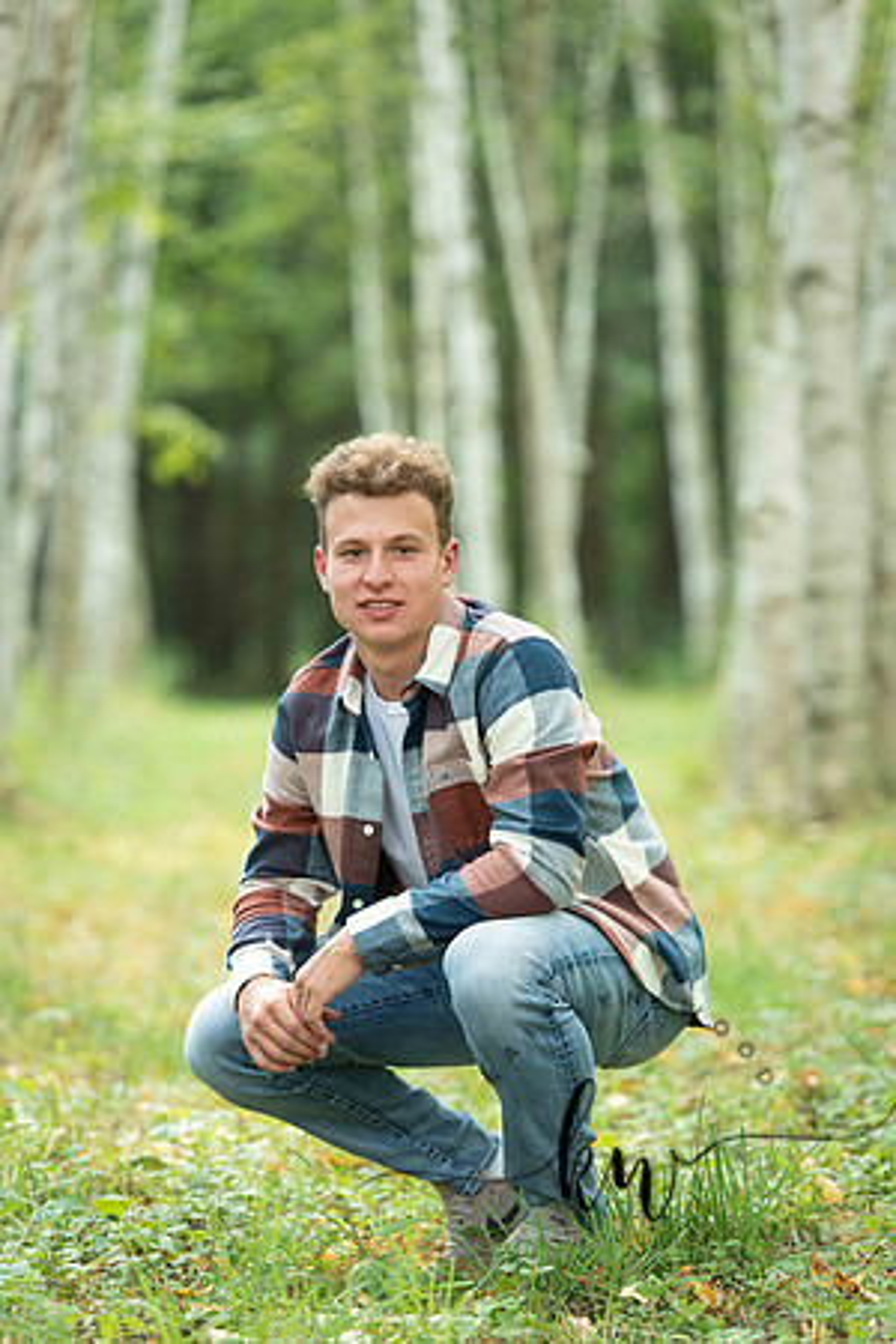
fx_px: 5600
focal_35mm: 150
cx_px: 448
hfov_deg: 9.1
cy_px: 672
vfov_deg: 13.7
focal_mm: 150
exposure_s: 1/200
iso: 400
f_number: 3.2
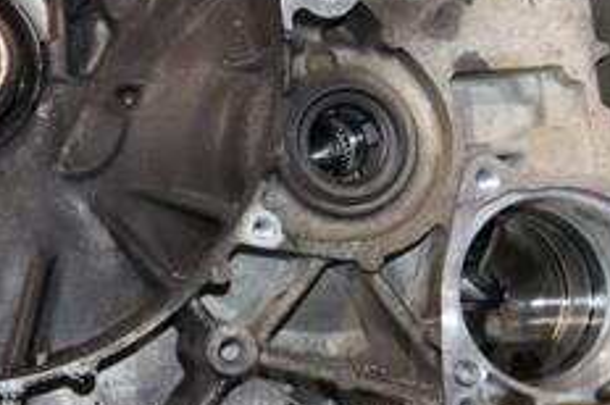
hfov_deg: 19.9
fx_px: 1709
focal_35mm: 101
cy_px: 24
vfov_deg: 13.4
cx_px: 87
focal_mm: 26
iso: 800
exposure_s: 1/60
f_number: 5
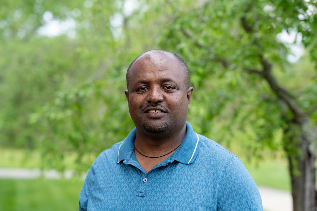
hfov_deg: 28.8
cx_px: 158
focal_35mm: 70
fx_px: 616
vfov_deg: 19.5
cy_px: 106
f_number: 2.8
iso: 64
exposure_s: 1/200
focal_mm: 70
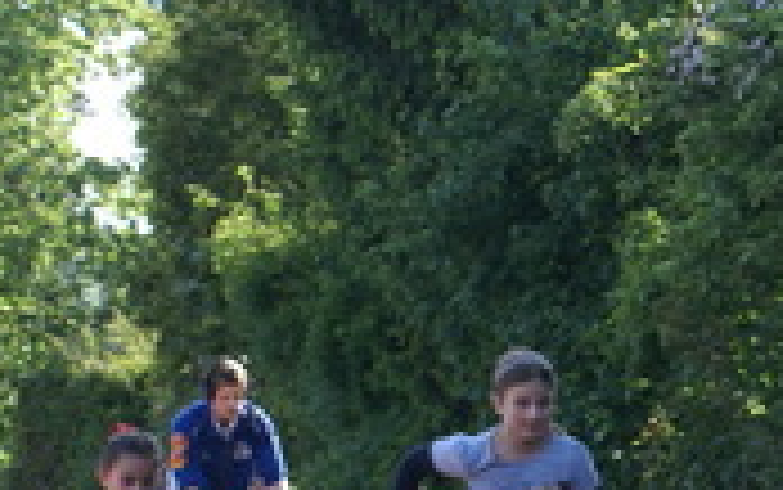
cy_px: 715
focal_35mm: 214
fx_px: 4561
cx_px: 1143
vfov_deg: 6.1
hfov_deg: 9.6
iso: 200
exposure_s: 1/160
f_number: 5.6
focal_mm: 45
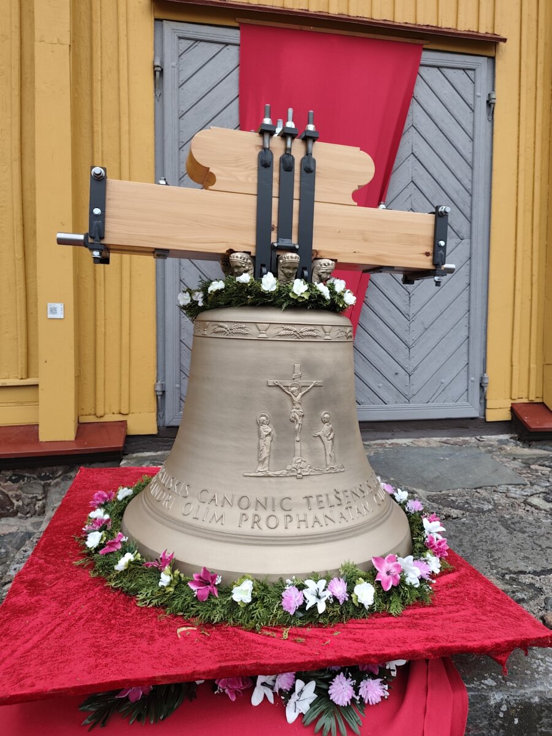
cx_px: 276
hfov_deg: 58.9
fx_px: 489
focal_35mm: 23
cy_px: 368
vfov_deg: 73.9
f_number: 1.65
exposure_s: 1/100
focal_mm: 6.19
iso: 100
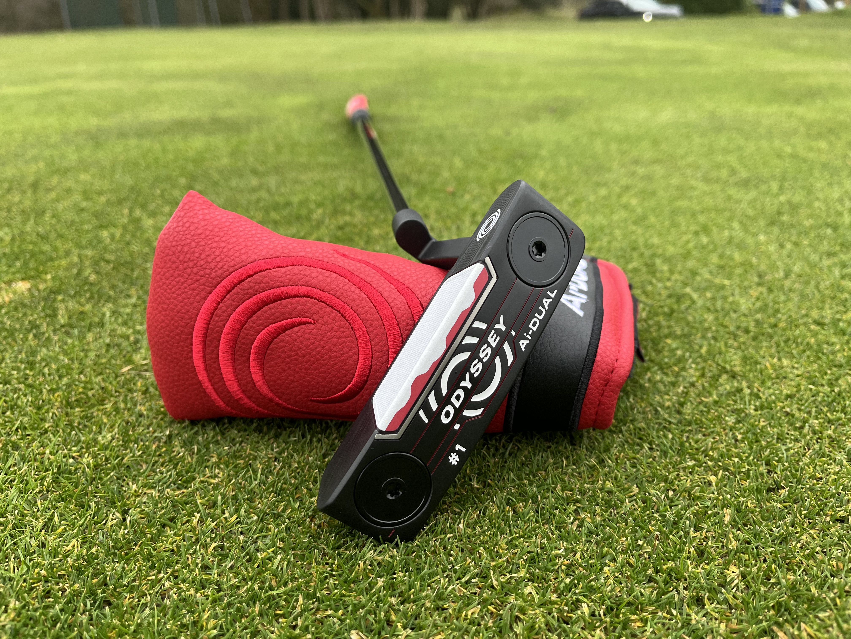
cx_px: 426
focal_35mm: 26
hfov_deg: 67.3
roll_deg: +0.9
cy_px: 320
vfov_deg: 53.1
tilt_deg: -25.7
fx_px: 639
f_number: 1.6
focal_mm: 5.1
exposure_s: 1/121
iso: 50
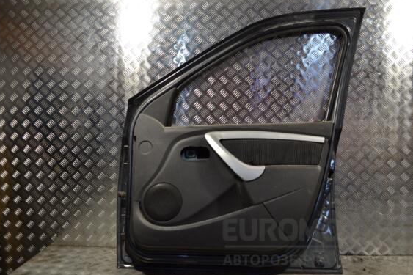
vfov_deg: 41.1
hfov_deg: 58.7
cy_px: 132
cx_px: 209
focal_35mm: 32
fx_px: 367
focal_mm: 20
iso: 100
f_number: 4.5
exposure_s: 1/80
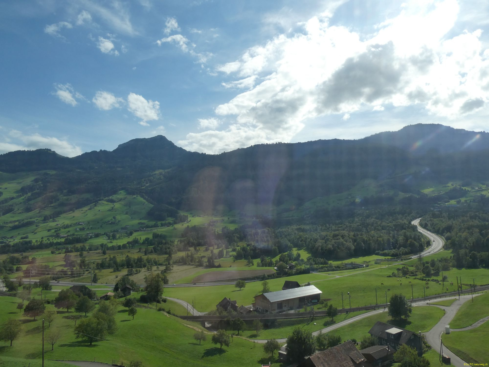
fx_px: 339
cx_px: 244
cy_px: 184
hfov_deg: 71.6
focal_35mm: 24
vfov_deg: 56.8
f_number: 4.5
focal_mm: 4.3
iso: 80
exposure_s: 1/800
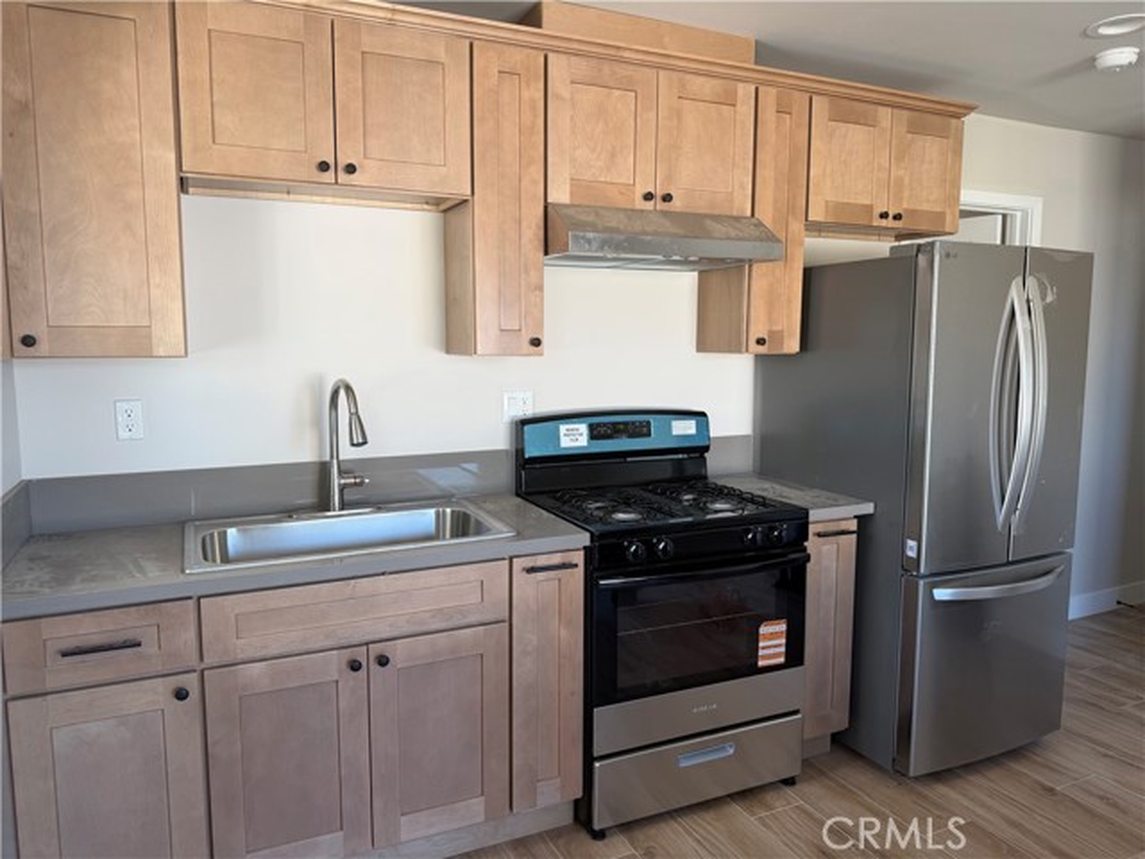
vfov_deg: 56.8
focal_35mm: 24
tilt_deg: -7.5
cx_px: 572
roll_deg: +0.0
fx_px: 794
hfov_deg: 71.6
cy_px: 430
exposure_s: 1/121
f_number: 1.78
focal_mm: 6.76
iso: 100
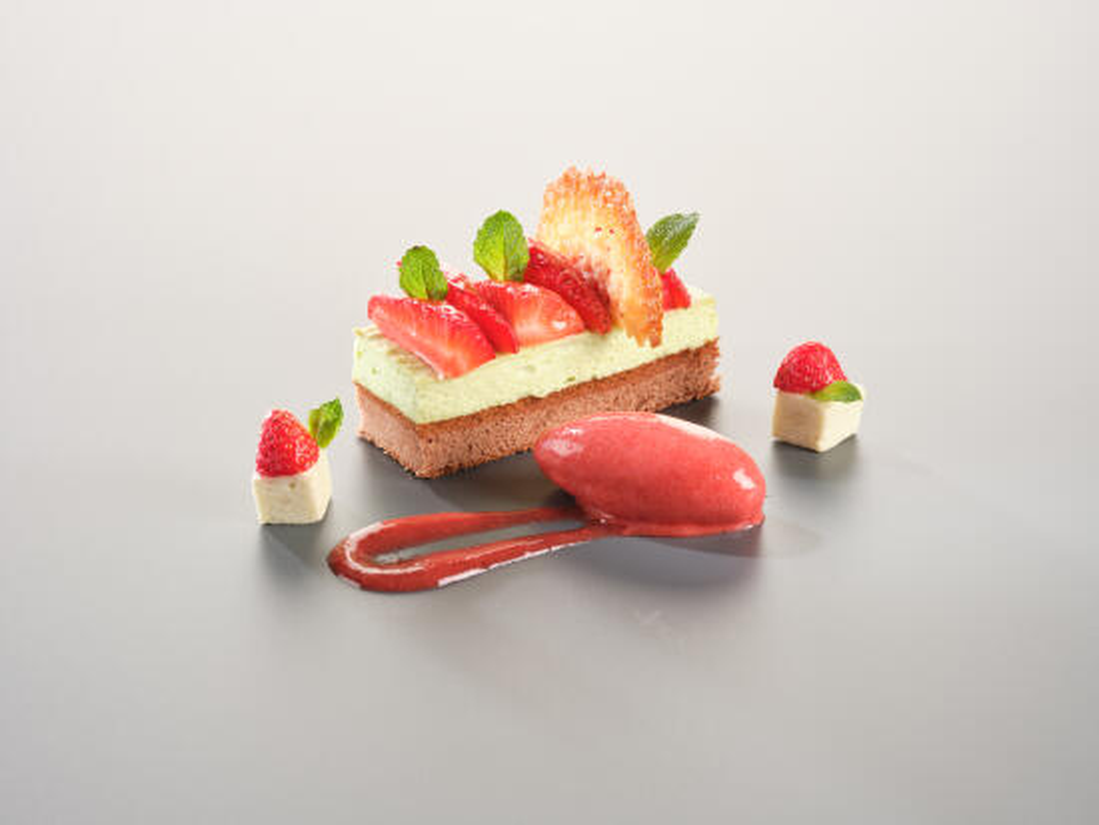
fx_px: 3017
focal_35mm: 95
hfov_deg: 20.6
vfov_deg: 15.6
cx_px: 550
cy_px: 412
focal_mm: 120
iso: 100
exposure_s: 1/80
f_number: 22
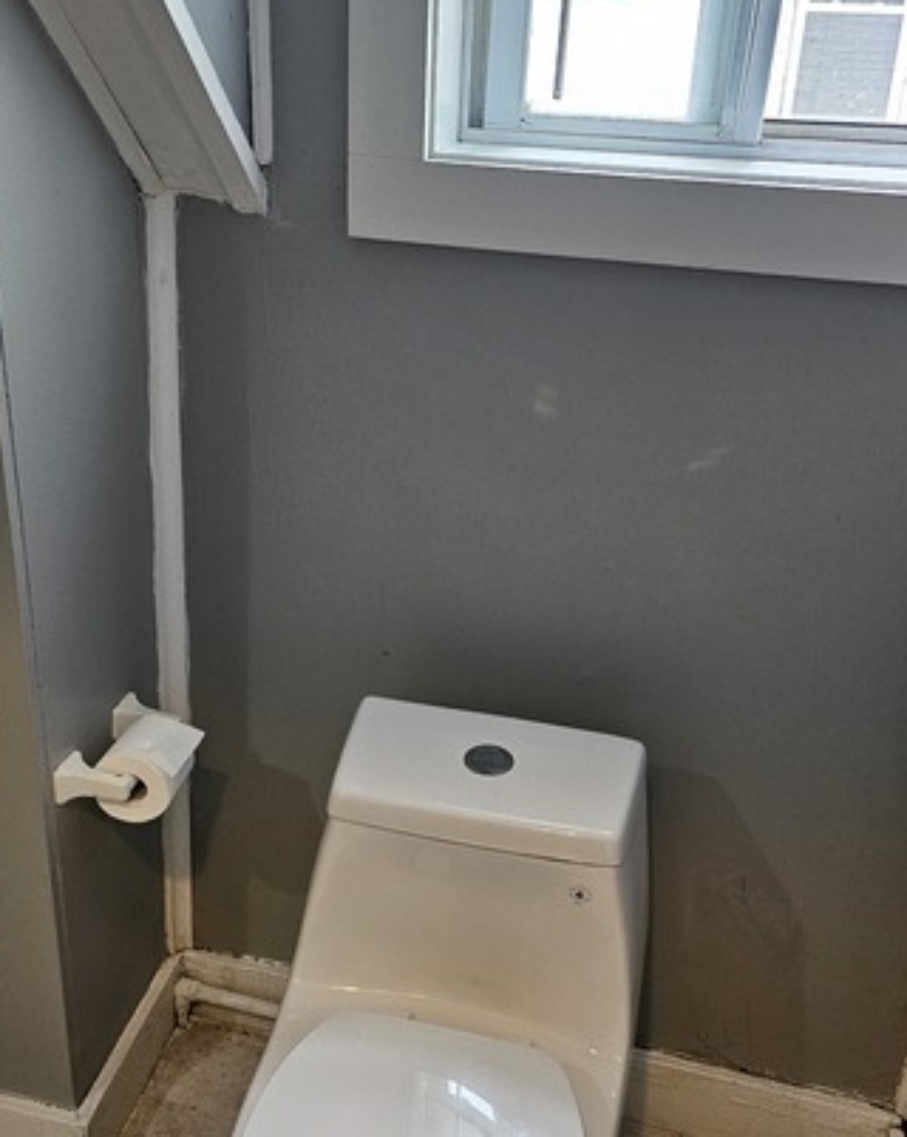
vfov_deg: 46.8
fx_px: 1311
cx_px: 402
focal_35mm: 39
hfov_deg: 38.1
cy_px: 614
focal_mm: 5
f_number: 1.8
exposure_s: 1/120
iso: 400
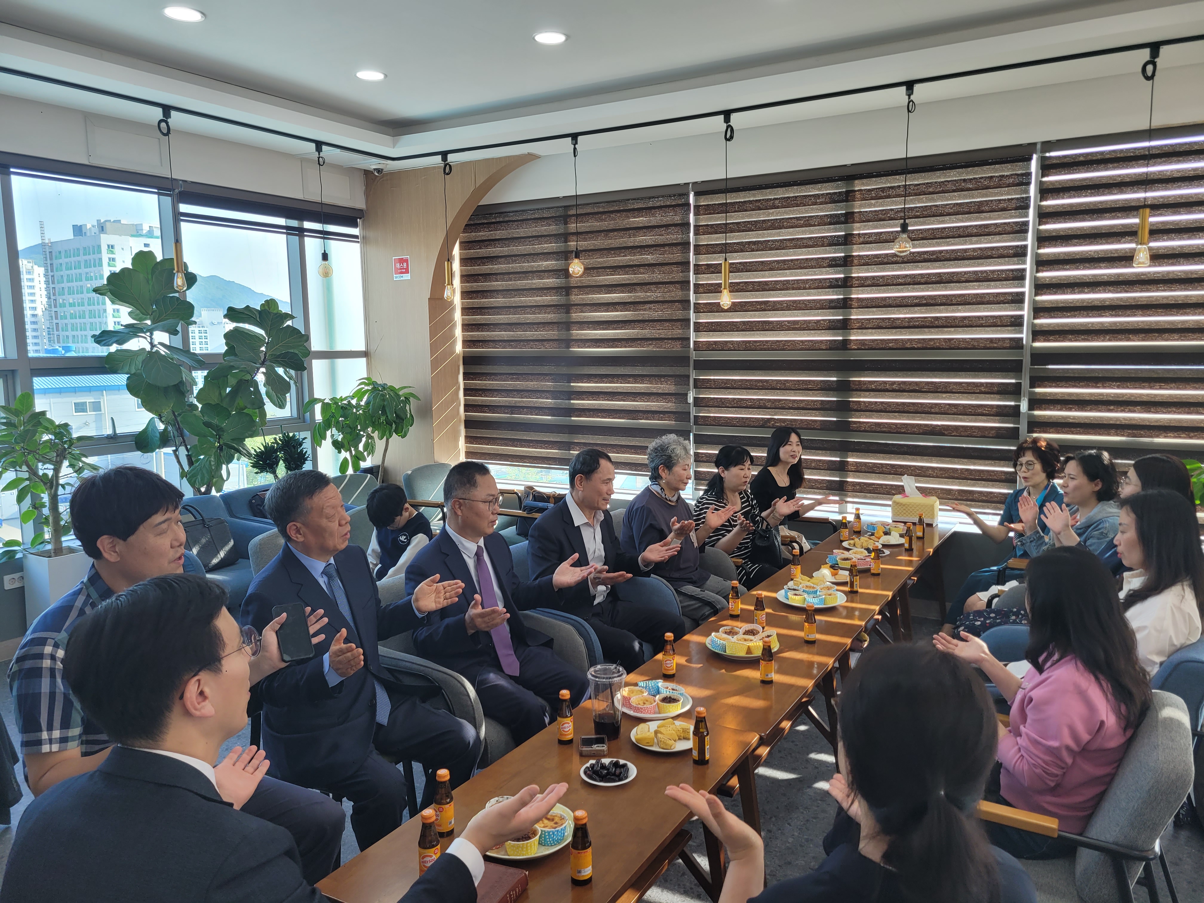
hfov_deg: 67.3
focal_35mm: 26
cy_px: 452
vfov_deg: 53.1
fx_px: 904
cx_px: 602
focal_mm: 5.4
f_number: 1.8
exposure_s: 1/120
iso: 50
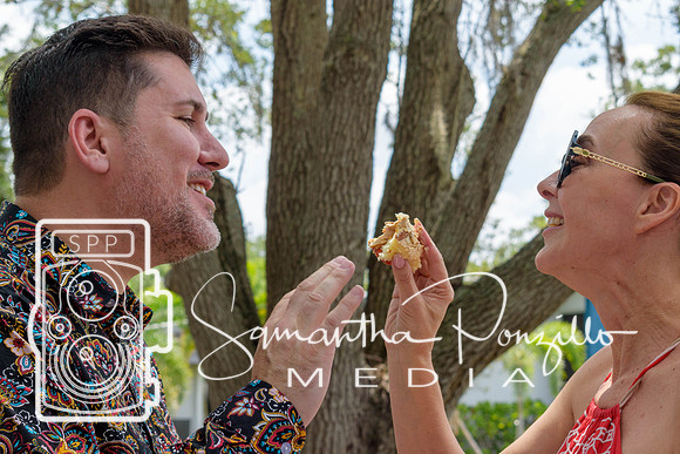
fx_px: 1559
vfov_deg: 16.6
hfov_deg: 24.6
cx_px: 340
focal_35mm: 82
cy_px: 227
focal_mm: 55
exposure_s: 1/250
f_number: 8
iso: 200
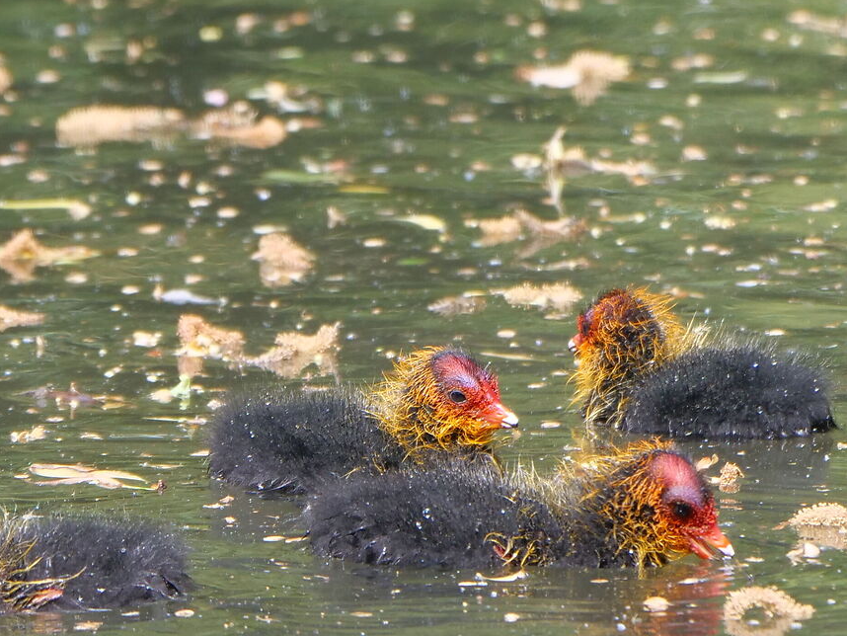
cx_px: 171
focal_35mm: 1957
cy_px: 8
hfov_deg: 1.0
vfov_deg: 0.8
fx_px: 47898
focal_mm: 350
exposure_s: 1/320
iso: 400
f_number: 7.1
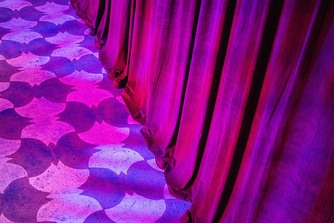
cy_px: 112
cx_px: 167
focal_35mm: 50
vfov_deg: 27.0
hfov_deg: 39.6
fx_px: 464
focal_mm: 50
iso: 5000
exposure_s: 1/320
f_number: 1.8
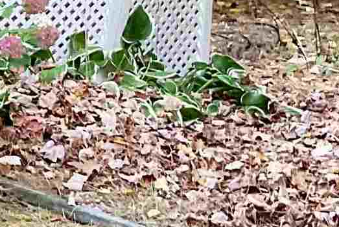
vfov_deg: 7.7
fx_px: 1667
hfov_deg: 10.7
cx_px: -332
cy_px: 13
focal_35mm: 177
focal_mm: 3
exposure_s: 1/60
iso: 80
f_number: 1.8
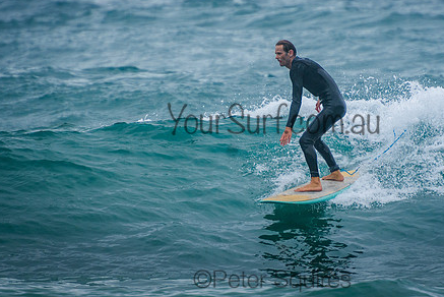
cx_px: 272
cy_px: 110
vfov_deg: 1.7
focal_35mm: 811
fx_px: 10009
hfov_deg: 2.5
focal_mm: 400
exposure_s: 1/2000
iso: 450
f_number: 5.6
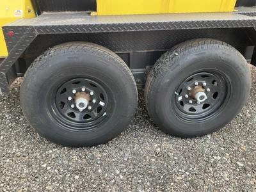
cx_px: 128
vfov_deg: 48.2
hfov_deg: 61.7
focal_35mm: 29
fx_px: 214
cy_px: 96
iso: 32
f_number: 1.8
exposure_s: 1/172
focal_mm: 3
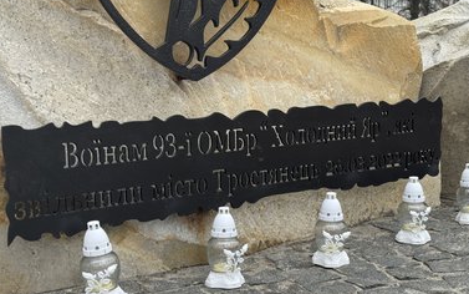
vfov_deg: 24.0
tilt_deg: -9.5
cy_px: 168
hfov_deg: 37.5
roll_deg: +1.2
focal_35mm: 54
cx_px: 239
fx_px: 691
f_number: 1.78
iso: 64
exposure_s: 1/1238
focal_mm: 6.76
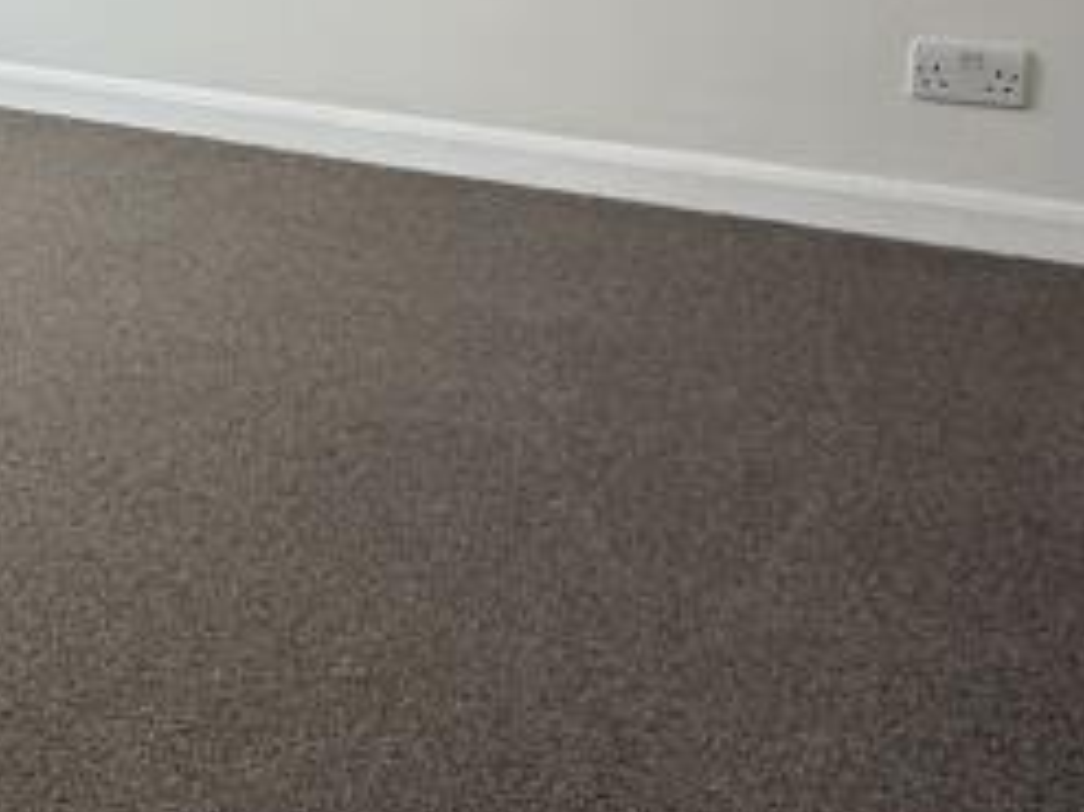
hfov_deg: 29.9
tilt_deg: -11.1
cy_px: 35
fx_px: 1815
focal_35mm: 58
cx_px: -105
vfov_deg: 24.3
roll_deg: +1.2
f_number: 2.2
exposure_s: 1/100
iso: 125
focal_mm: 2.22
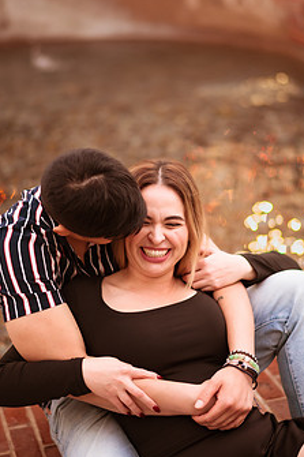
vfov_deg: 26.0
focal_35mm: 78
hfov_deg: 17.5
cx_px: 180
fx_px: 989
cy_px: 213
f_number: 1.4
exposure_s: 1/320
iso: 1250
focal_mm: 58
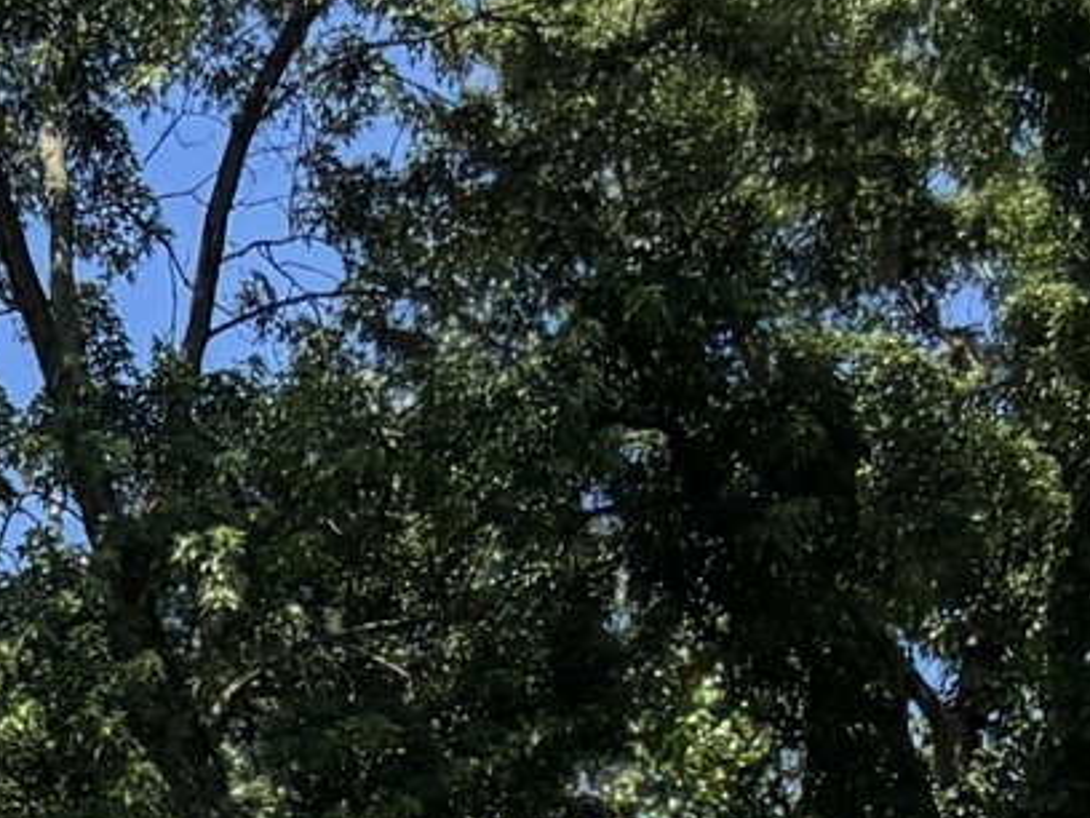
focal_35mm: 196
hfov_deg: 9.3
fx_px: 6172
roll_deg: -0.9
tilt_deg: +2.7
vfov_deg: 6.5
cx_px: -1282
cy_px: 2994
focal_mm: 5.96
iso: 50
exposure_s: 1/2710
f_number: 1.6
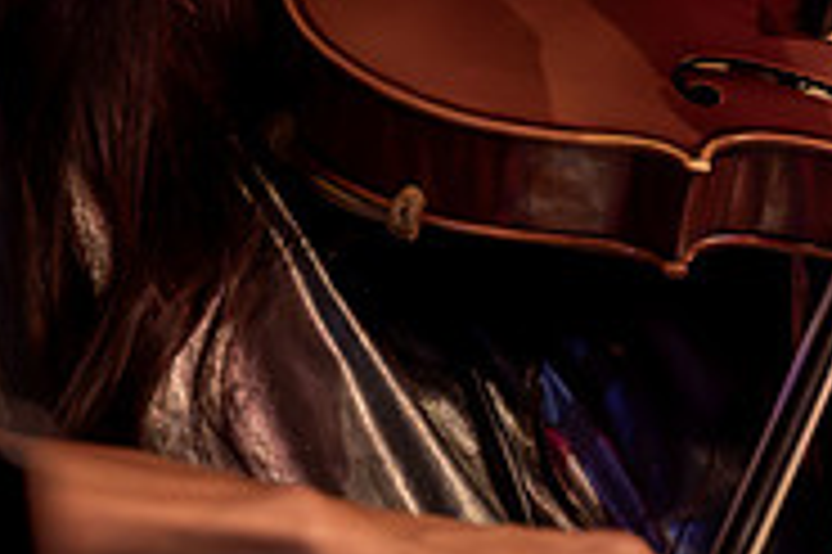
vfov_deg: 2.6
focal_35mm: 525
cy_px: 52
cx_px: 705
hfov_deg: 3.9
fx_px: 12122
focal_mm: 150
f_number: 2.8
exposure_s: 1/400
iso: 10000
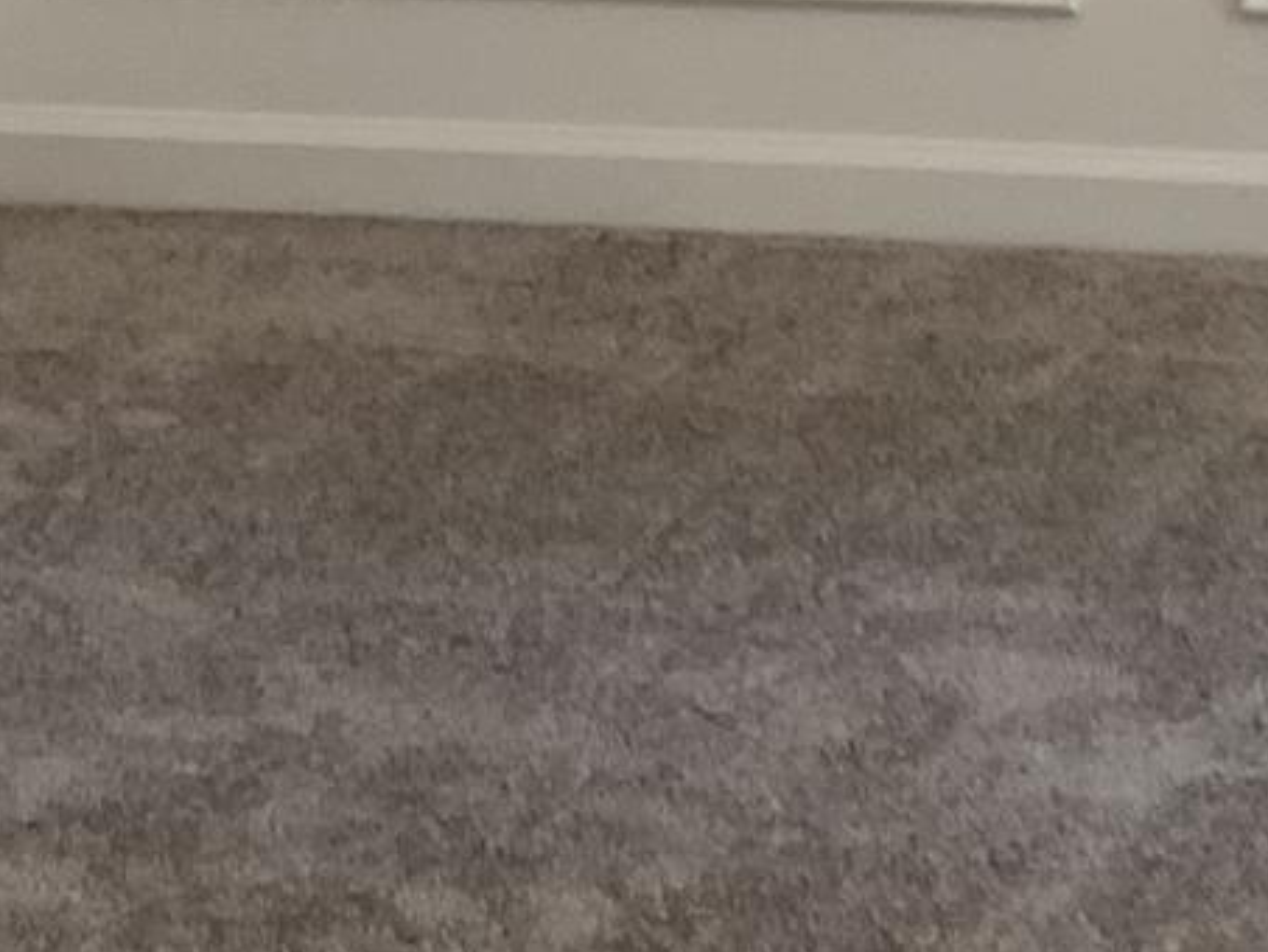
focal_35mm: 172
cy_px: -678
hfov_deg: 11.5
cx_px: 383
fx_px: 6302
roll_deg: +3.7
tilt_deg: -7.5
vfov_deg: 8.4
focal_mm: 4.25
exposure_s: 1/73
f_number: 1.8
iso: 100
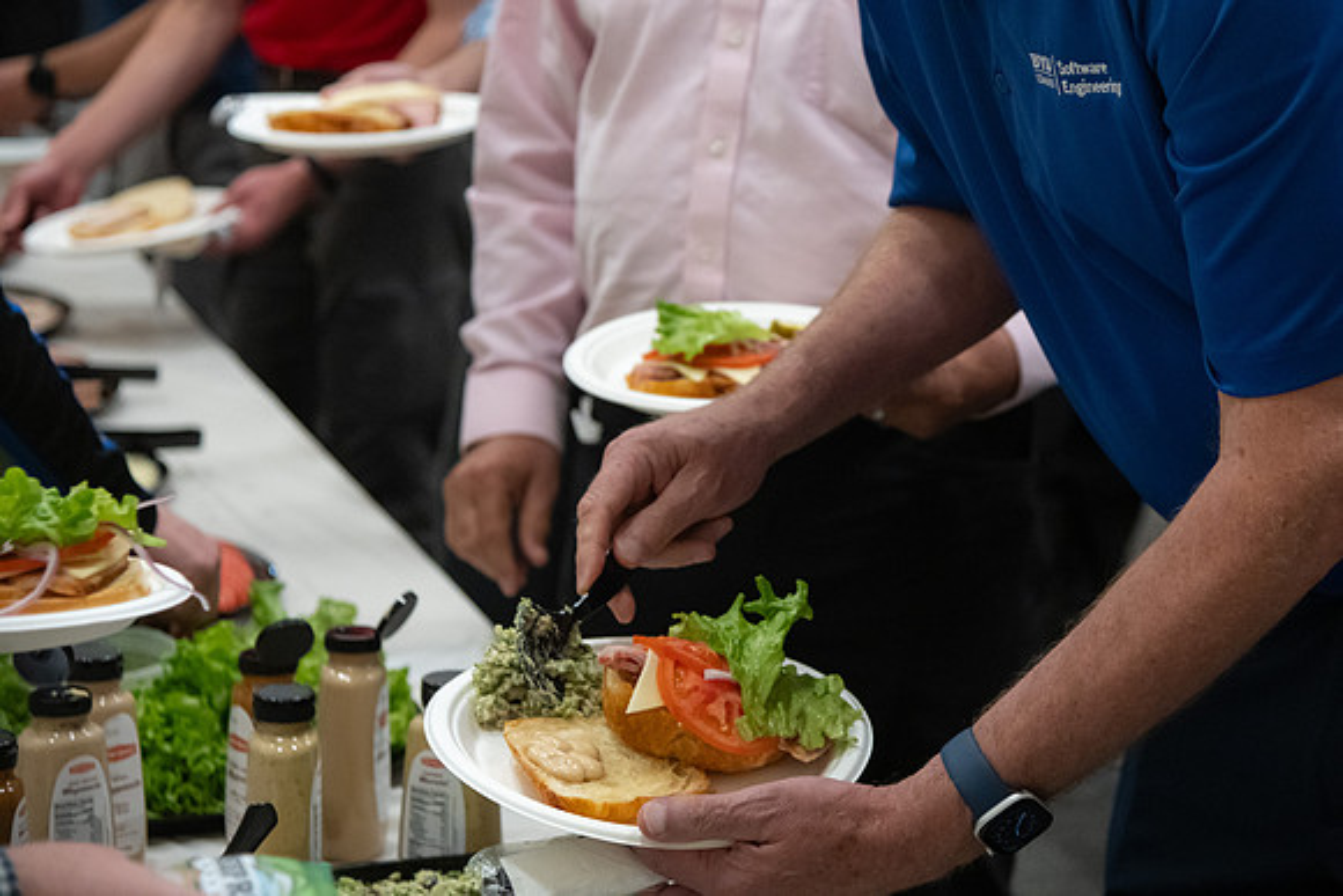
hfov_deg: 20.5
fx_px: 3701
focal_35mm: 99
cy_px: 304
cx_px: 888
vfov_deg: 13.8
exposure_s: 1/250
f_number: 4
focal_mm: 75
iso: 2500
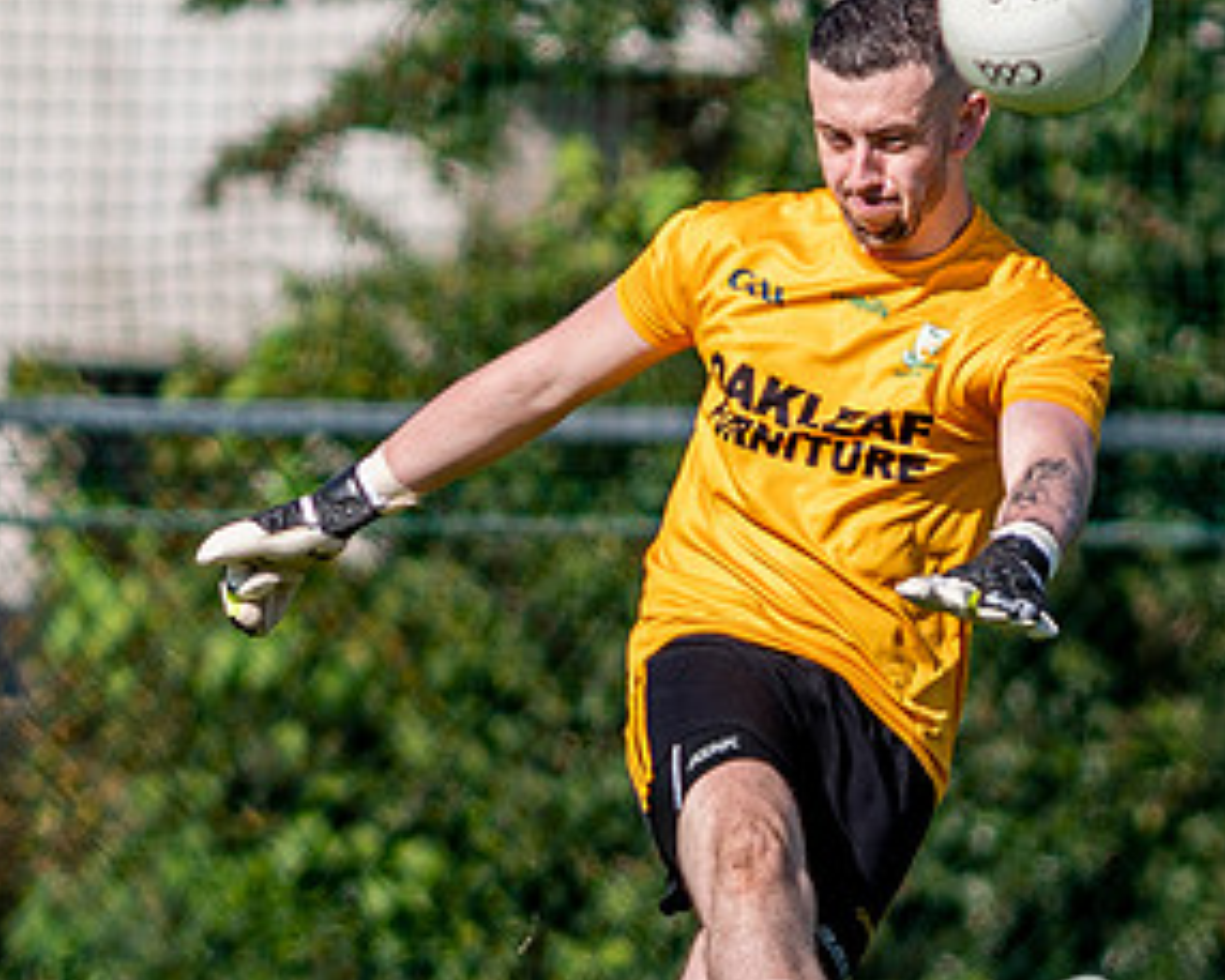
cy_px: 850
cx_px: 778
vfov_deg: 0.9
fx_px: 65753
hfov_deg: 1.1
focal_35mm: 1813
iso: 125
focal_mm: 300
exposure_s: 1/2500
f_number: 2.8
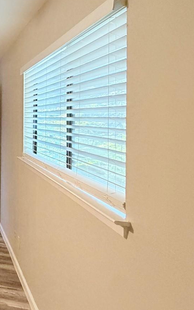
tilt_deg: +0.2
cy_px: 115
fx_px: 296
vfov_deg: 54.6
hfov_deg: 23.6
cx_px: -133
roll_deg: -0.4
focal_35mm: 35
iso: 320
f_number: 2.2
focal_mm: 2.22
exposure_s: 1/60
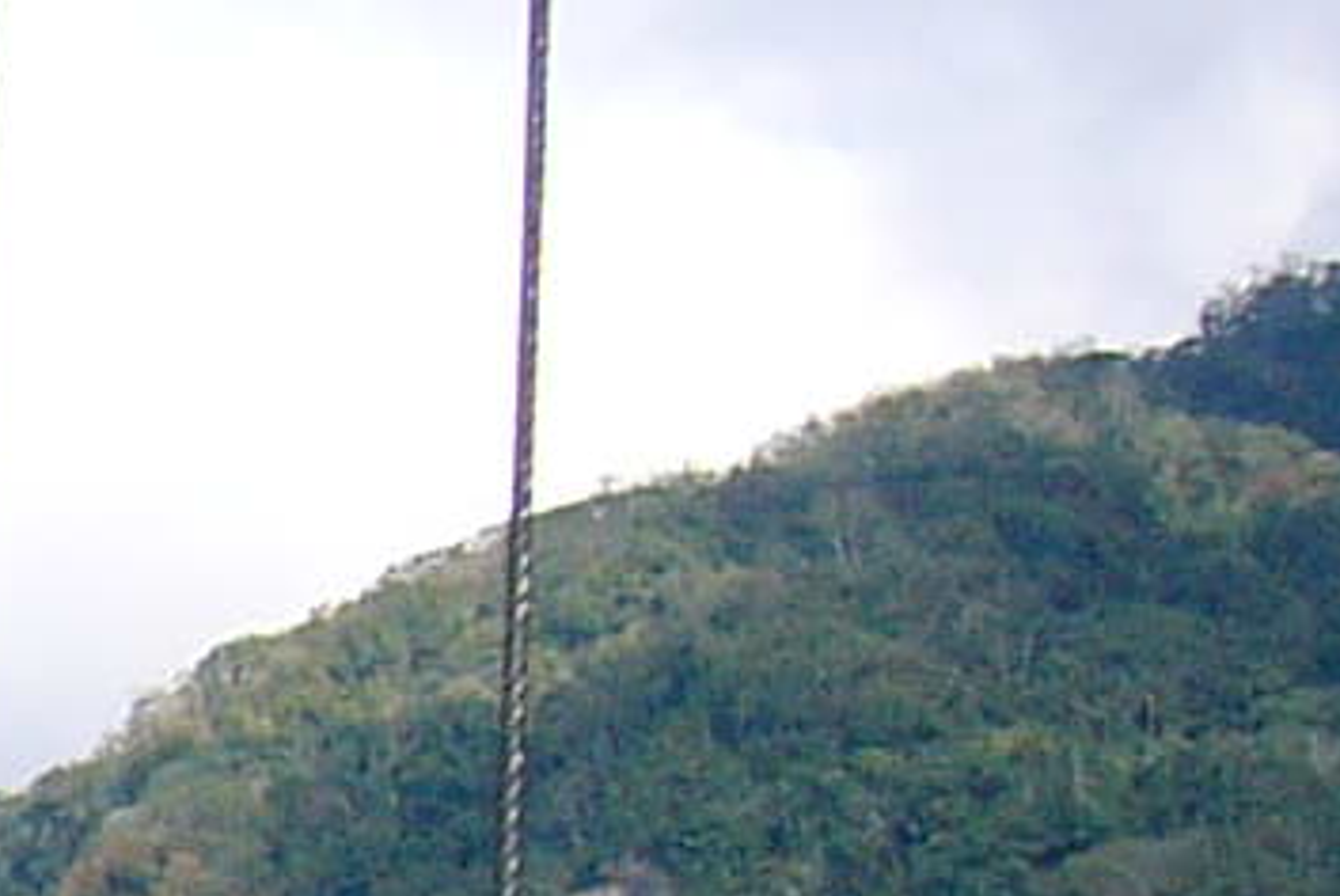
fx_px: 7860
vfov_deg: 6.4
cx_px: -2357
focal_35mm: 211
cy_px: 1667
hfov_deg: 8.5
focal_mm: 5.8
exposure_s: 1/800
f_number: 2.8
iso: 50
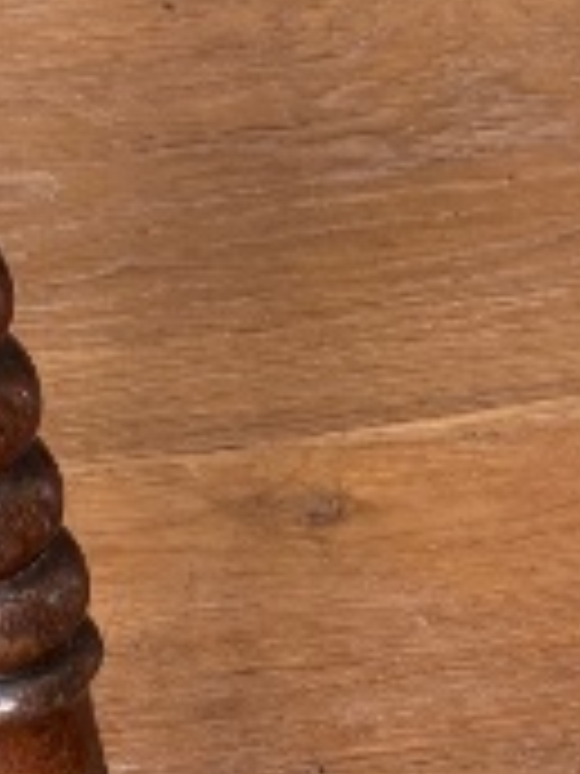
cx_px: -1007
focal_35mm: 167
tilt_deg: -26.0
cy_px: -1094
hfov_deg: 7.9
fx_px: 3731
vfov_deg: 10.2
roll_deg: -1.0
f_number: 1.78
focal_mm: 6.76
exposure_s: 1/60
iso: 200
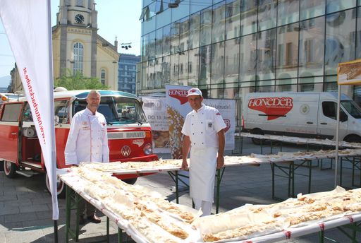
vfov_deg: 40.2
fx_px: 332
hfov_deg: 57.1
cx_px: 180
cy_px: 122
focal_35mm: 33
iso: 100
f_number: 8
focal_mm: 22
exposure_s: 1/250
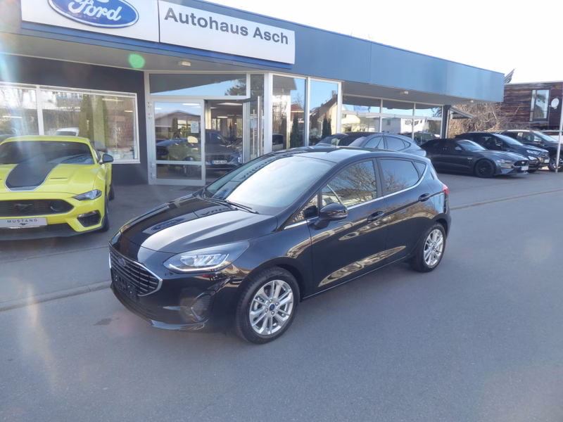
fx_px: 390
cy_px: 211
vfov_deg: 56.8
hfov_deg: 71.6
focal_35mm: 24
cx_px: 282
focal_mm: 4.3
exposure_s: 1/50
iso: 125
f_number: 5
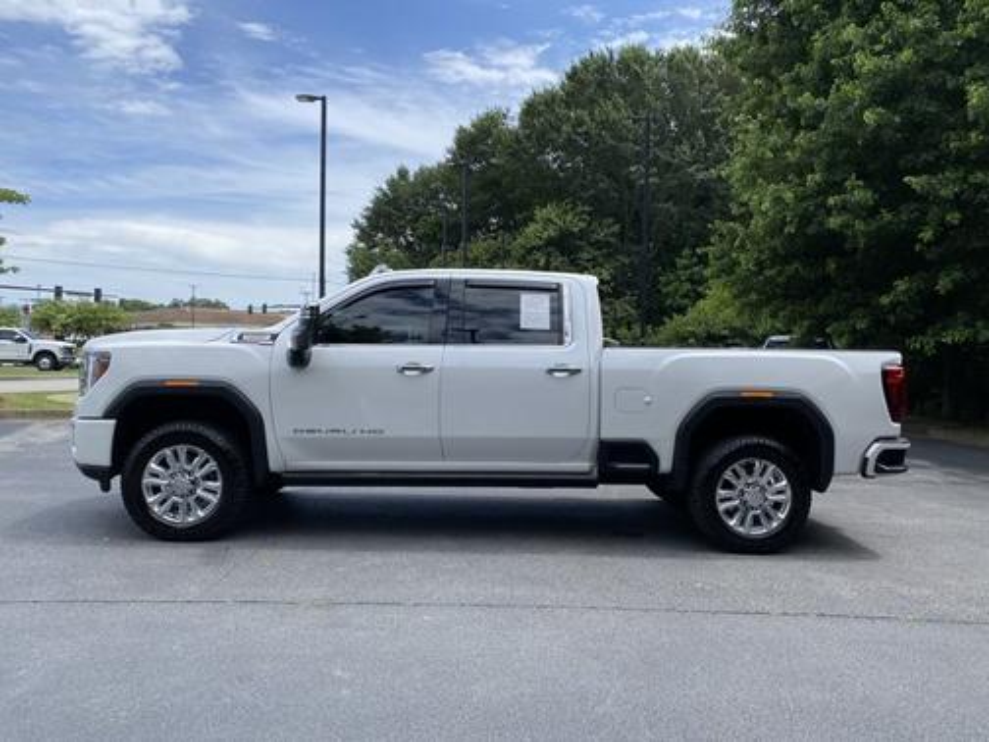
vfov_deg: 53.1
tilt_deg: +0.4
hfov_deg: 67.3
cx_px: 494
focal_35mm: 26
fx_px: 743
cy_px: 371
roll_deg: -0.3
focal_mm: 4.25
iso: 32
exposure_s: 1/2571
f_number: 1.8
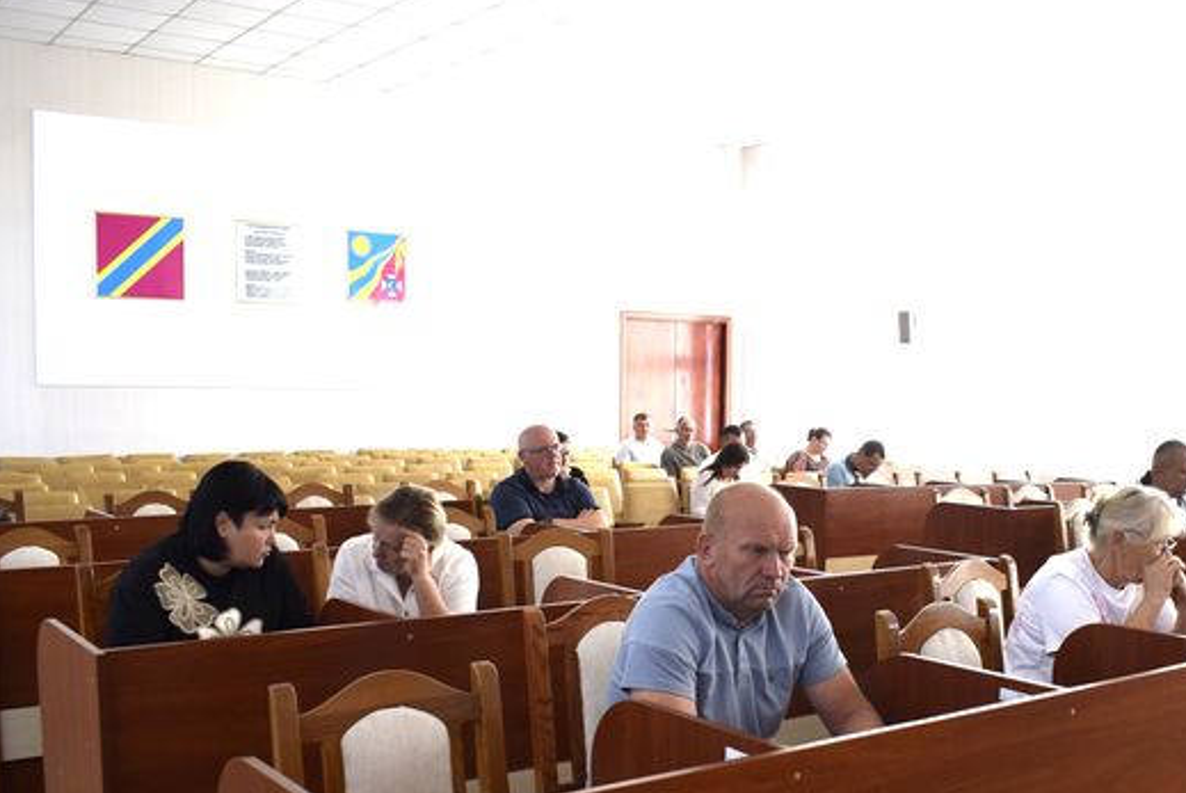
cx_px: 777
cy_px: 543
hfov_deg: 48.8
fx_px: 1286
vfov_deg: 33.9
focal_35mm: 39
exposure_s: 1/200
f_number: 5
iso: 400
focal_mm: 18
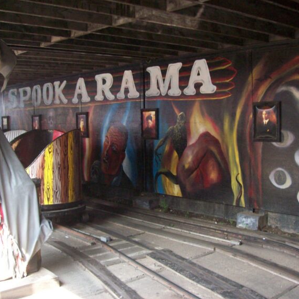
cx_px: 155
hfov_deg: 39.2
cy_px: 148
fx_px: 420
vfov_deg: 39.2
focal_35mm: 43
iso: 200
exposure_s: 1/64
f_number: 2.7
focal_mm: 6
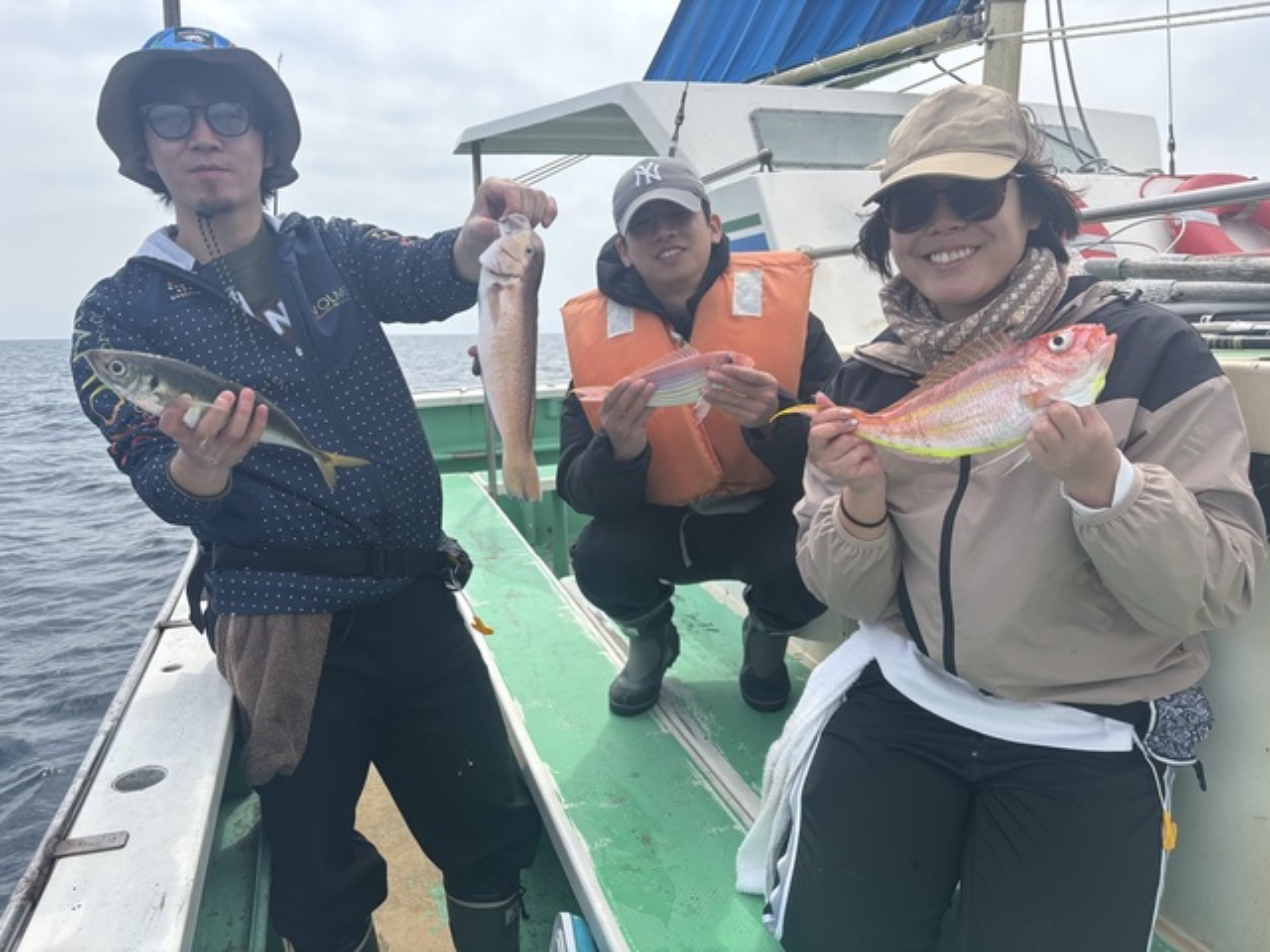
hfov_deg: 67.3
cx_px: 635
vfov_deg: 53.1
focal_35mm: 26
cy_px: 476
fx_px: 954
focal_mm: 5.96
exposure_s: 1/2398
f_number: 1.6
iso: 50
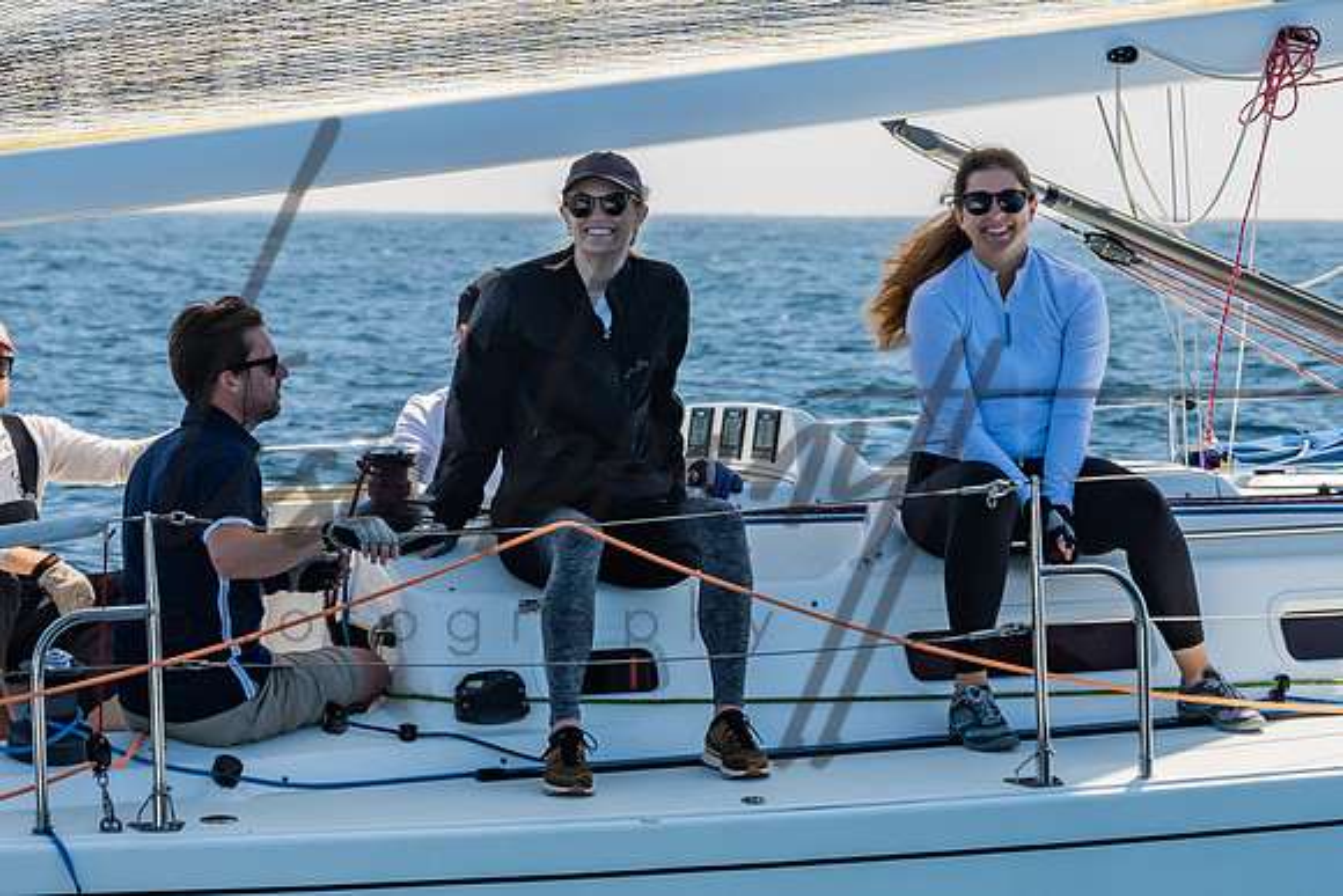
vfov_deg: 5.8
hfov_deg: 8.7
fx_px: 8786
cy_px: 139
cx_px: 536
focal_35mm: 235
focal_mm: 88
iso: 160
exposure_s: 1/400
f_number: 6.3
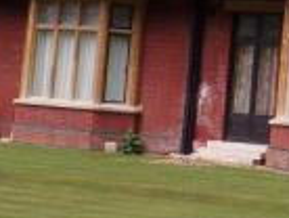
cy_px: 3
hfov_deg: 12.2
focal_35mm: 156
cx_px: 407
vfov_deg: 9.5
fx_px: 1305
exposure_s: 1/340
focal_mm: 6.6
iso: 80
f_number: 4.7
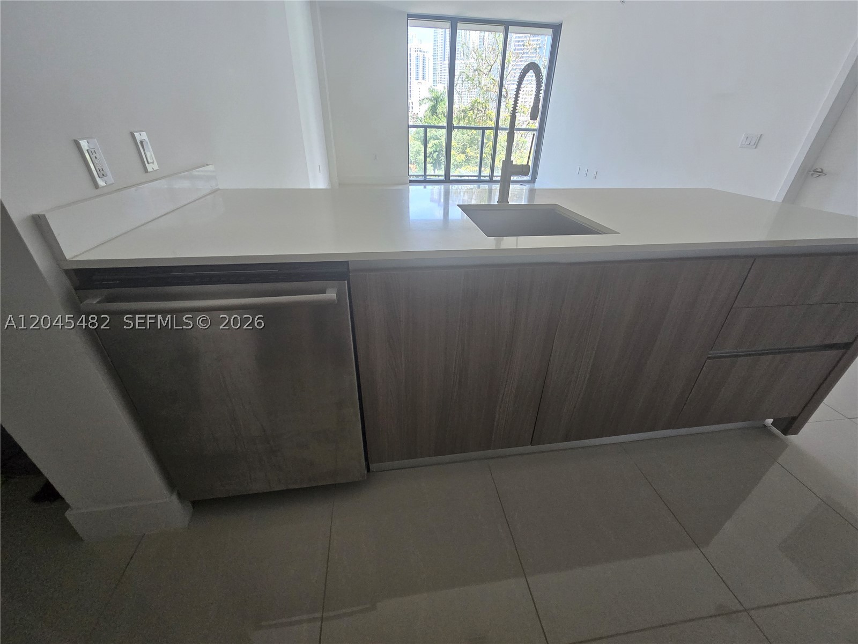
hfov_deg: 106.2
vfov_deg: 89.9
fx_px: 322
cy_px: 322
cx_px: 429
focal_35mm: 13
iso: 250
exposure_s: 1/100
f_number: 2.2
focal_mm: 2.2
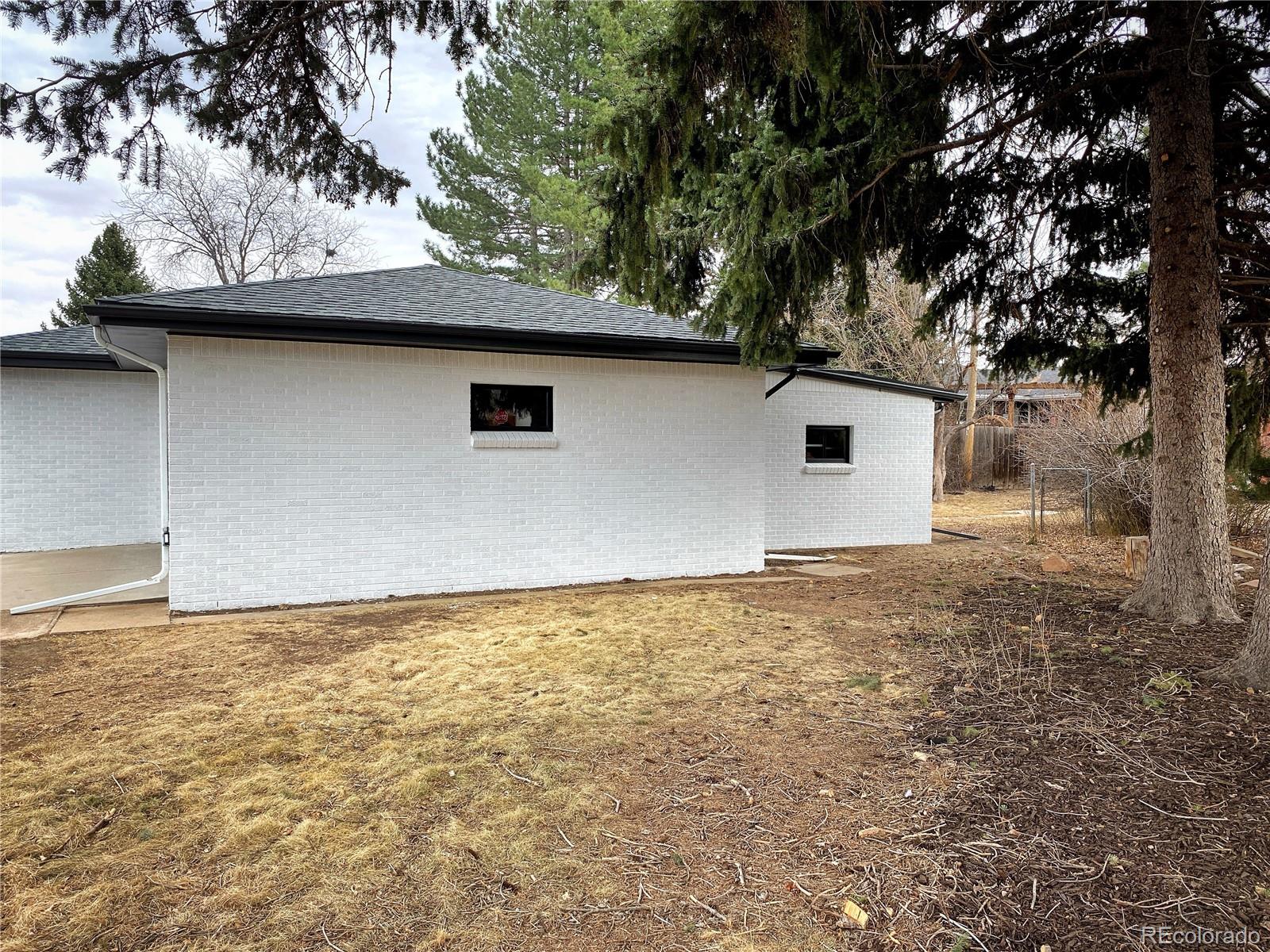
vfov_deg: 53.1
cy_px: 476
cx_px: 635
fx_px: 954
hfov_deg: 67.3
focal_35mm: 26
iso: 32
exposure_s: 1/382
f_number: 1.8
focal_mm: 4.25
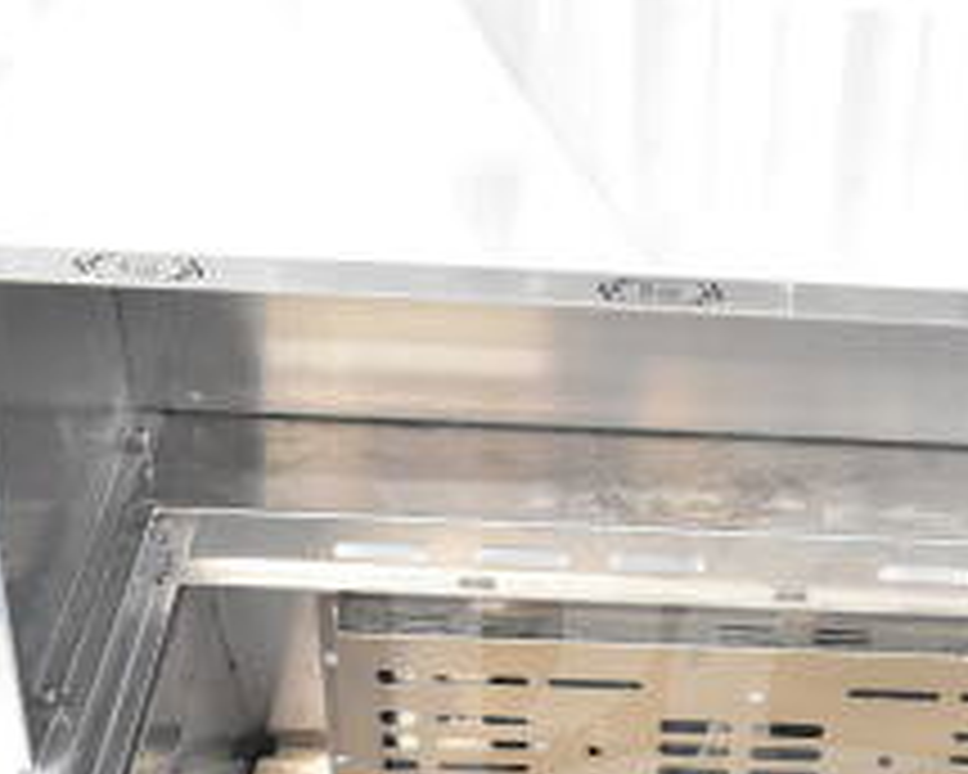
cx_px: 774
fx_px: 2063
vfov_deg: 20.3
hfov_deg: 25.9
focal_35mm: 72
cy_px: 839
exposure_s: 1/30
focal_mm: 18
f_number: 3.5
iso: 3200
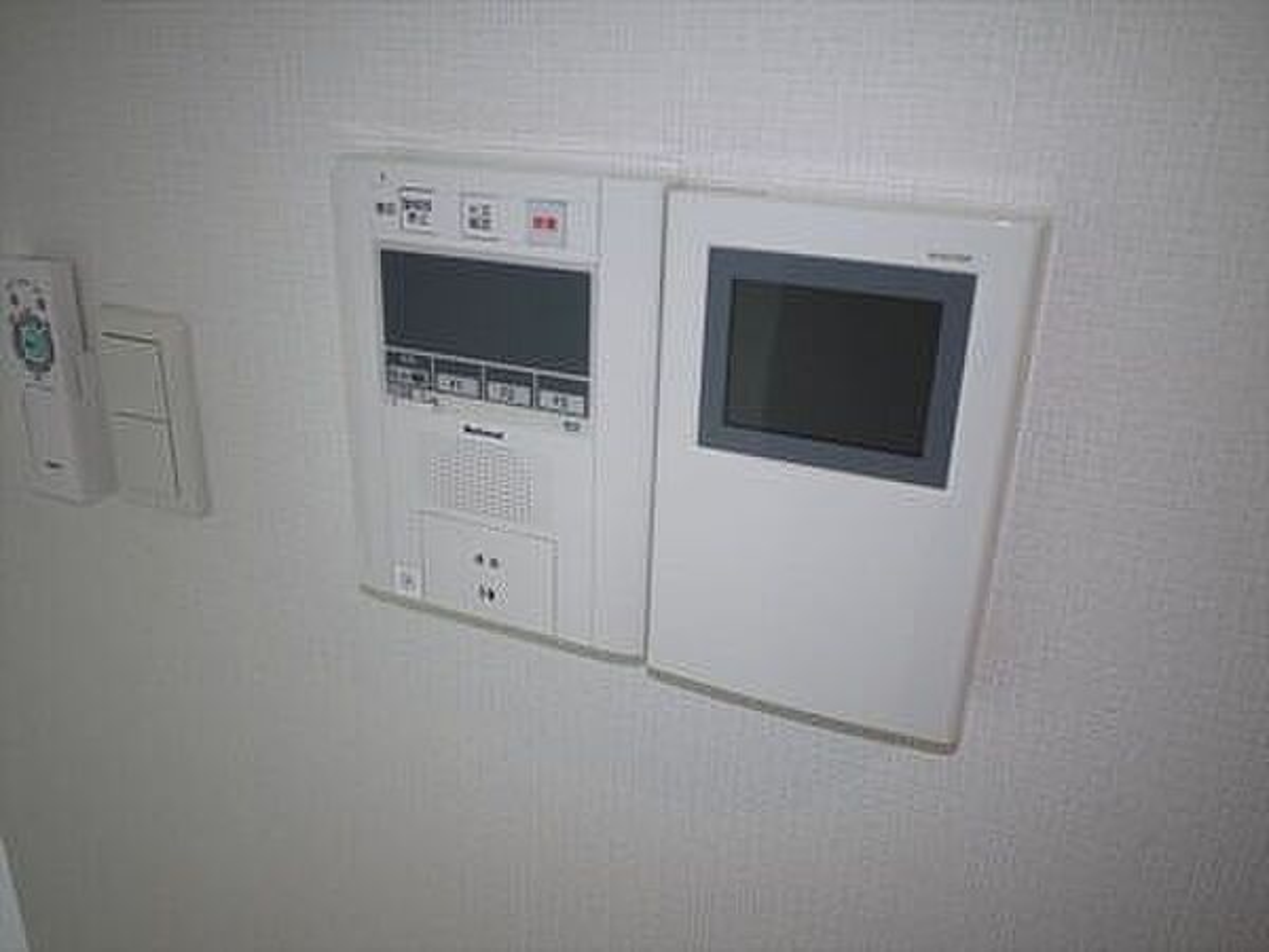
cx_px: 634
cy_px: 476
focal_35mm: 28
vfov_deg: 49.7
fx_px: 1026
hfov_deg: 63.4
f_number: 2.5
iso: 160
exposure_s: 1/160
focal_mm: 14
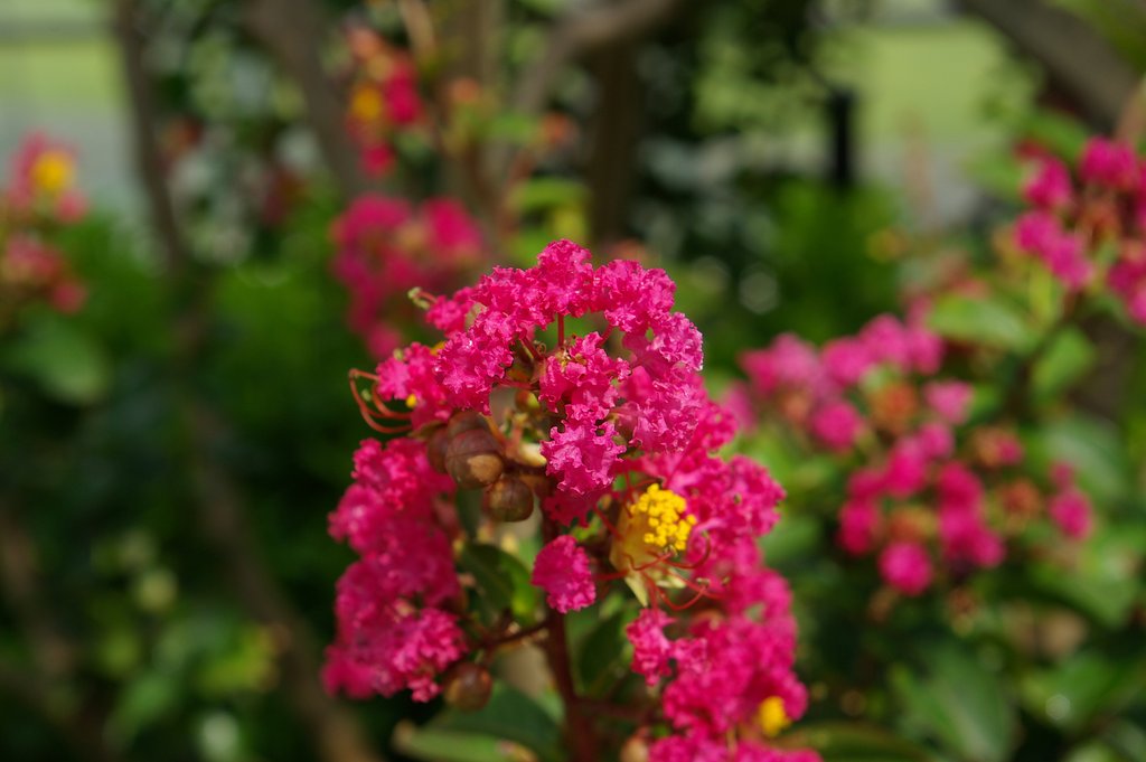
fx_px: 2147
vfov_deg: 20.1
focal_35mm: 68
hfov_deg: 29.9
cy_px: 381
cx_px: 573
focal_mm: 45
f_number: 9.5
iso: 100
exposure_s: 1/125
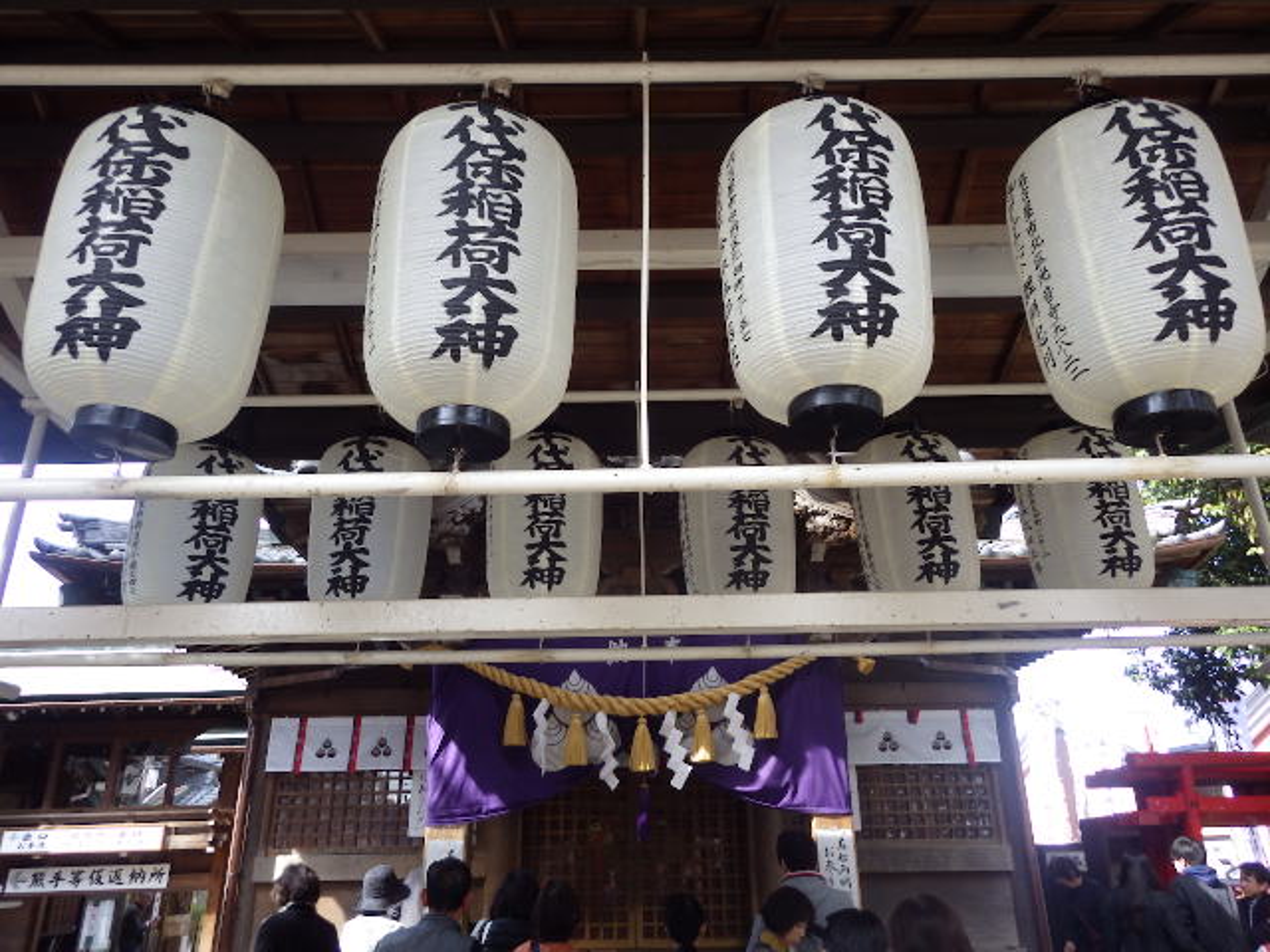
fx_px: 917
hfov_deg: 69.4
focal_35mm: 25
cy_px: 476
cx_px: 635
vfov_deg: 54.9
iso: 125
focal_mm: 4.5
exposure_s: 1/250
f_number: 2.8
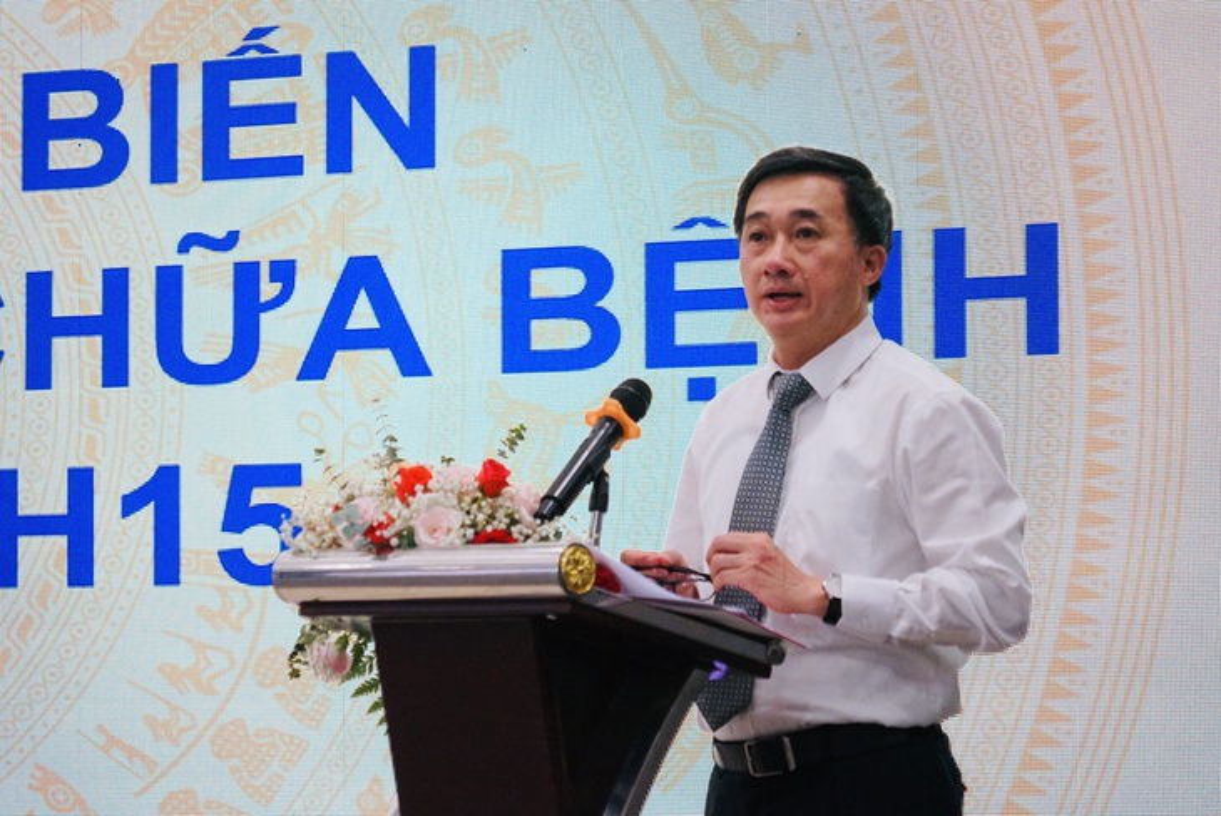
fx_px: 5533
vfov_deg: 8.4
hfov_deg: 12.6
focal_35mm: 163
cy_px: 408
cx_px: 610
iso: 6400
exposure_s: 1/200
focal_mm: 163
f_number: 6.3
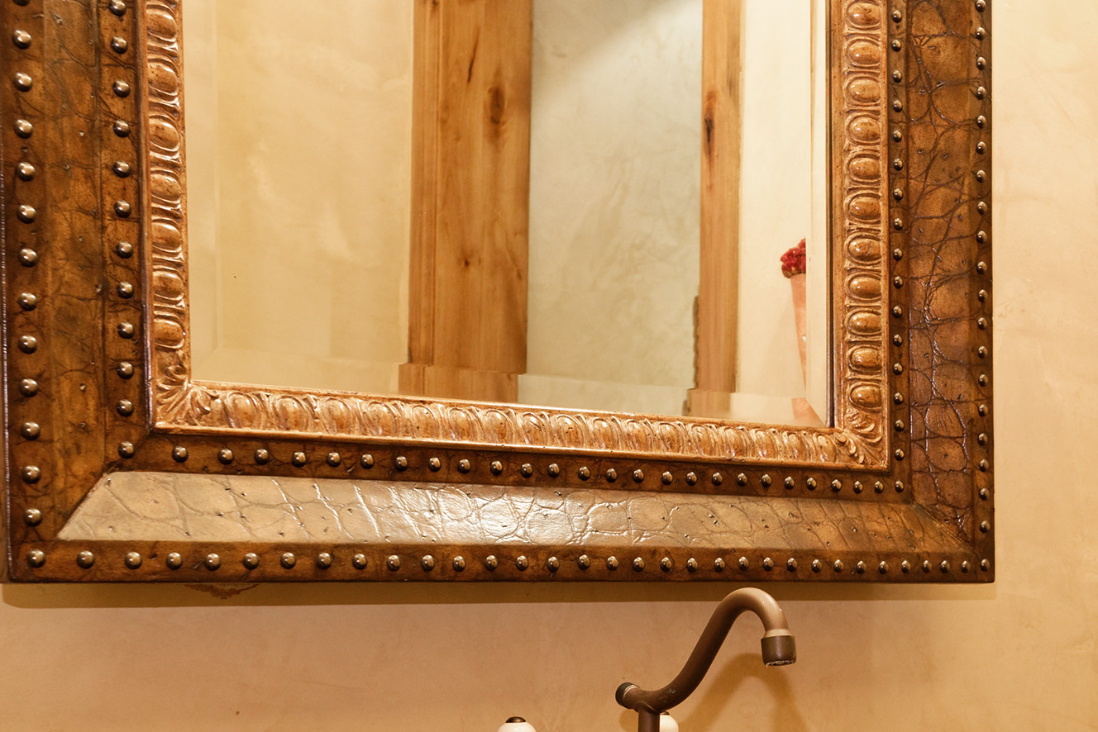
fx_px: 1861
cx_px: 848
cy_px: 660
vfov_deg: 21.8
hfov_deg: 32.2
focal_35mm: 61
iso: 800
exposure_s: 1/3
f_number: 6.3
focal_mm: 30
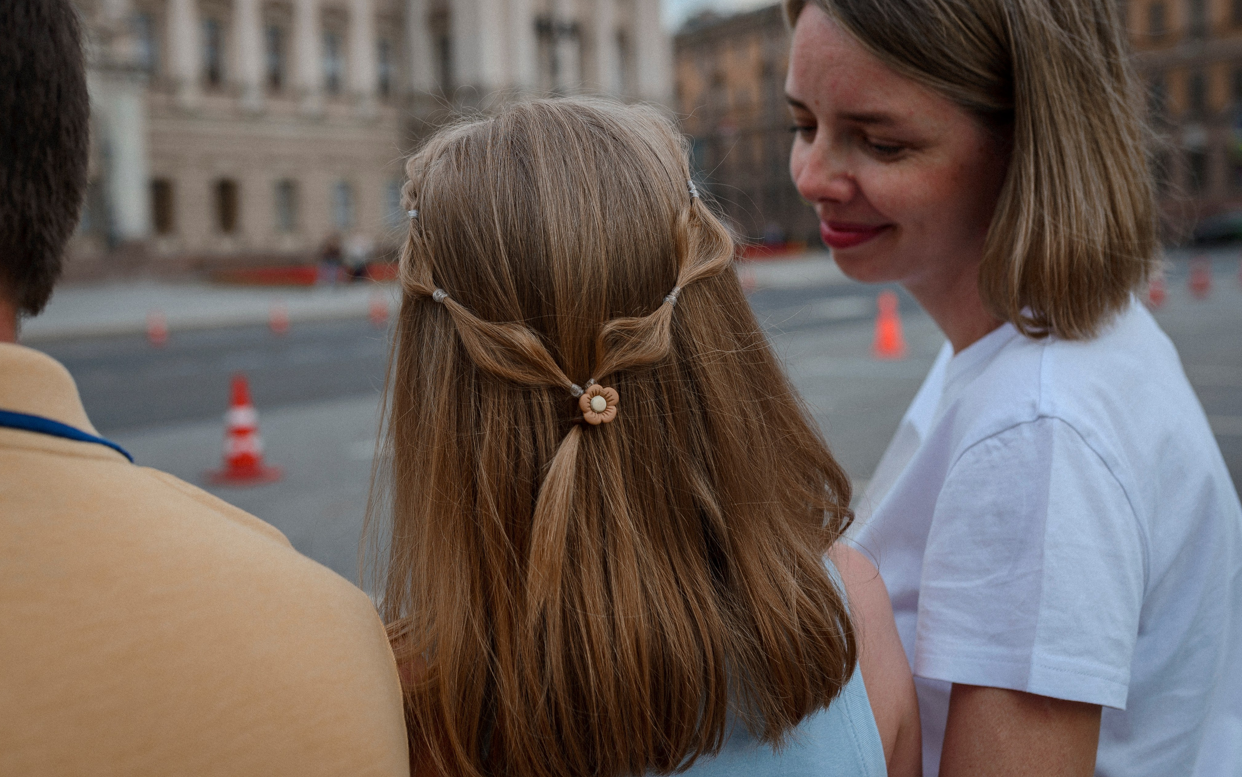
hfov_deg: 46.0
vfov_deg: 29.8
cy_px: 320
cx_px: 518
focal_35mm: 43
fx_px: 1456
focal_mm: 35
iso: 125
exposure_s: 1/320
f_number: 3.5
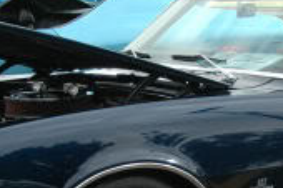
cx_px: 251
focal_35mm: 197
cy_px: 148
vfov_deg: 6.9
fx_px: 1548
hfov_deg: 10.4
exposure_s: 1/640
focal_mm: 31
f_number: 4.2
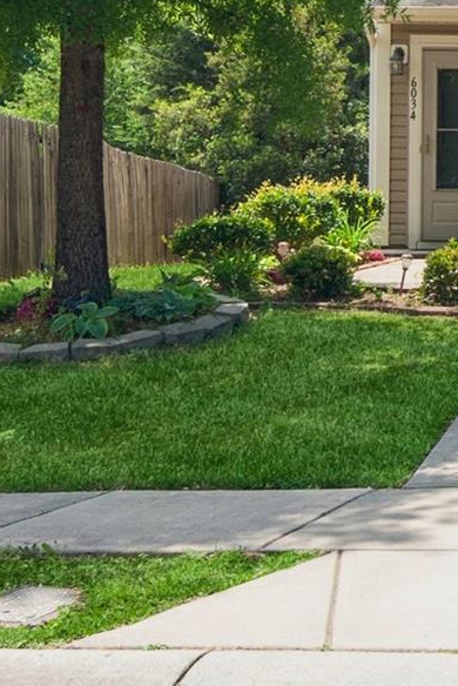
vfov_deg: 23.6
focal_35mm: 84
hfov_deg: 14.2
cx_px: 850
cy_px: 76
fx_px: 1601
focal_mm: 16
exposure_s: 1/320
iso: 200
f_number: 9
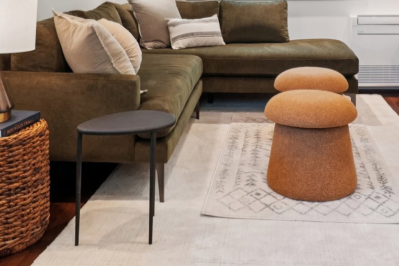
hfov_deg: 43.9
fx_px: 491
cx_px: 247
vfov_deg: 27.8
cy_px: -21
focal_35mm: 44
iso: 500
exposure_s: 1/20
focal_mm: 11
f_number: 8
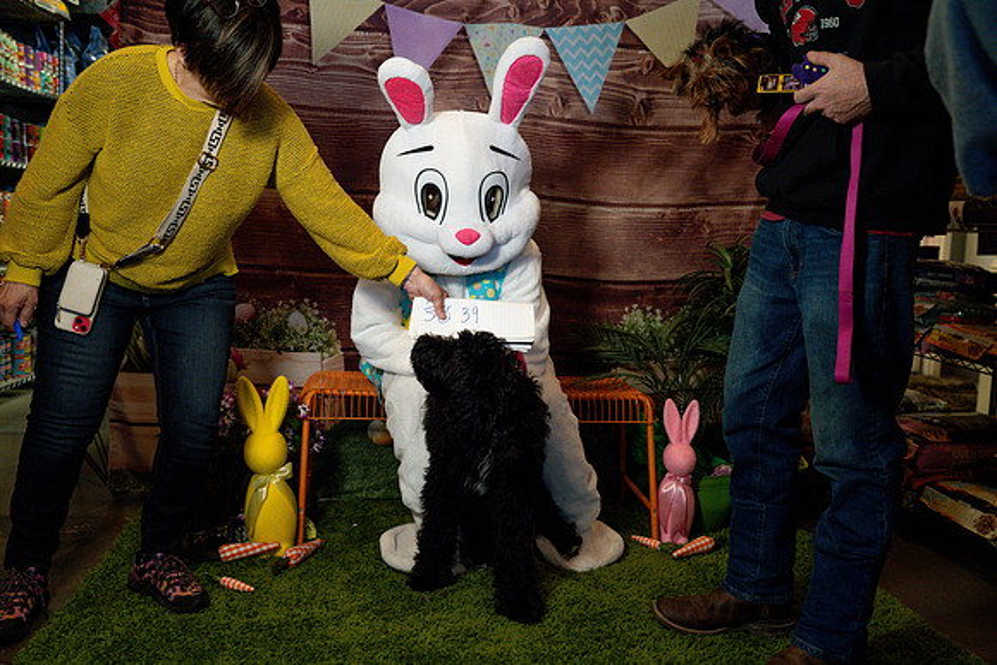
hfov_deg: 54.4
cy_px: 332
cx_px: 498
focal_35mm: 35
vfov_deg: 37.9
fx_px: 969
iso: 8000
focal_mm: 35
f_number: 4.5
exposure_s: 1/500
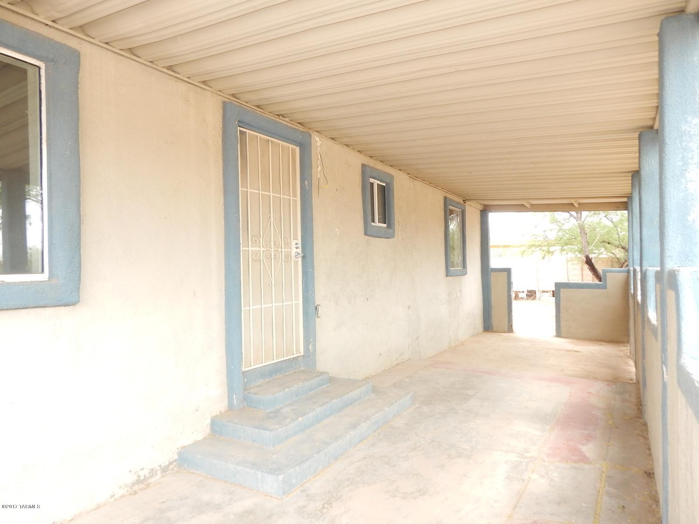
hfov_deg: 76.4
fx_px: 444
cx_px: 350
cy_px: 262
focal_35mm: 22
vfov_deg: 61.1
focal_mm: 4
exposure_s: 1/160
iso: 180
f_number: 3
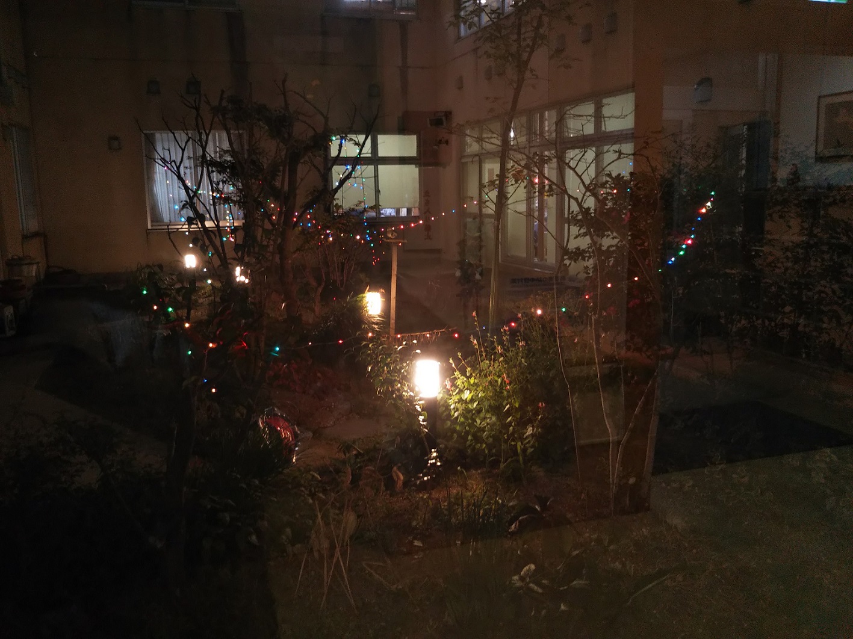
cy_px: 320
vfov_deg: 46.8
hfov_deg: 60.0
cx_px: 426
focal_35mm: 30
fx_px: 739
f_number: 2.2
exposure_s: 1/10
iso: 50
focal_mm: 4
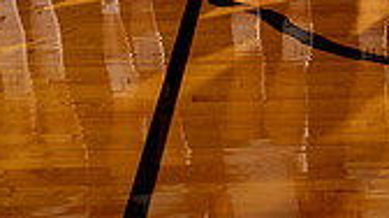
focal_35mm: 135
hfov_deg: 15.9
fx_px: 1391
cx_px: 243
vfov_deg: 8.3
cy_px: -281
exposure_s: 1/250
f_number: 5.6
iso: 100
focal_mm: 48
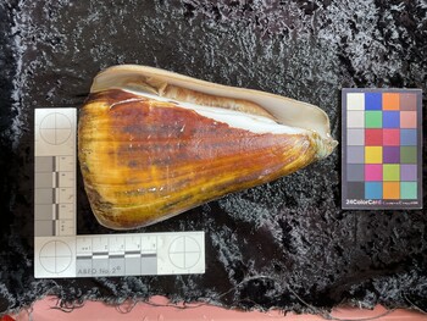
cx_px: 214
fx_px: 358
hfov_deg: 61.6
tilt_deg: -88.5
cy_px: 160
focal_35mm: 29
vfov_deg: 48.3
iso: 50
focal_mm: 3
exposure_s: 1/60
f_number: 1.8
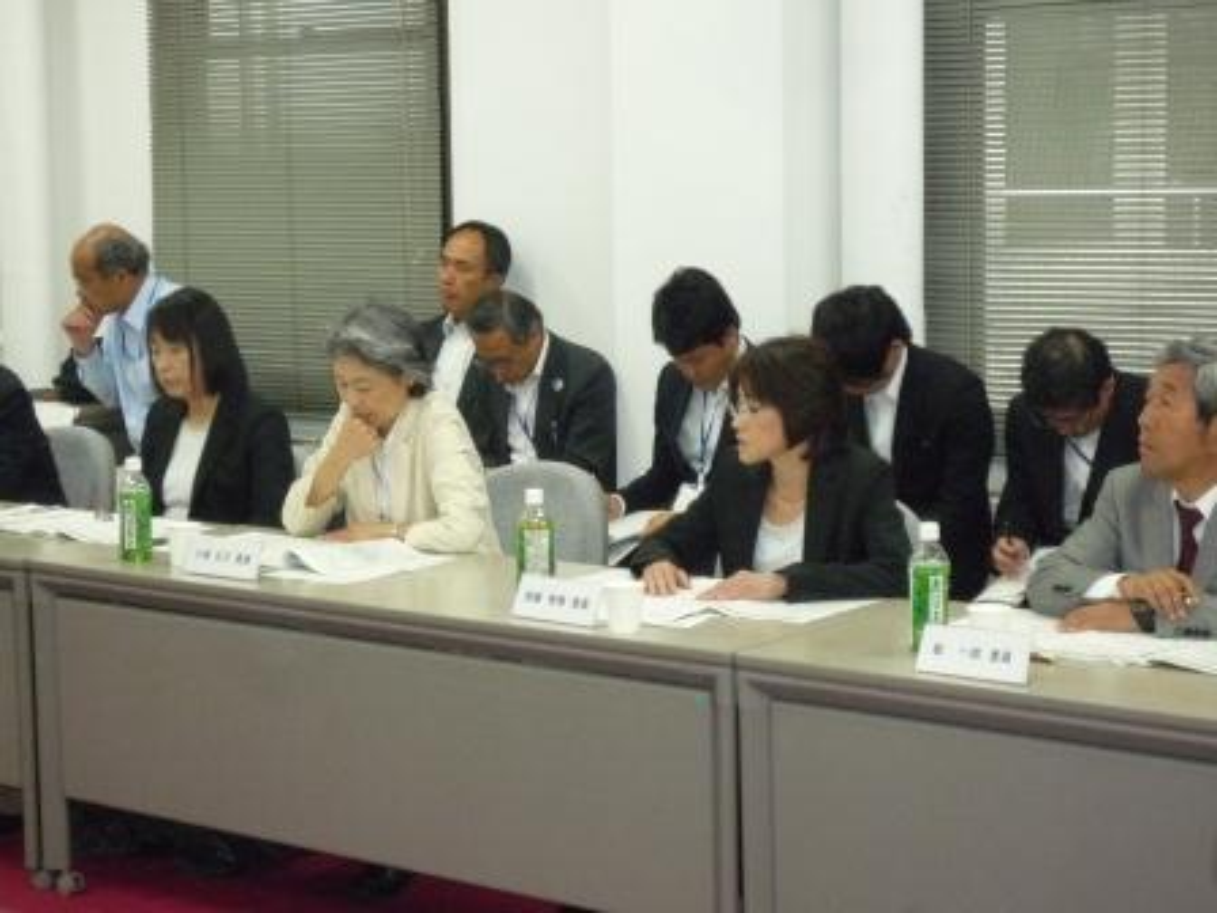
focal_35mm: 80
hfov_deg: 24.4
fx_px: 2813
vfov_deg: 18.4
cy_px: 456
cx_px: 608
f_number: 5.2
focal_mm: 14.1
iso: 800
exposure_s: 1/50
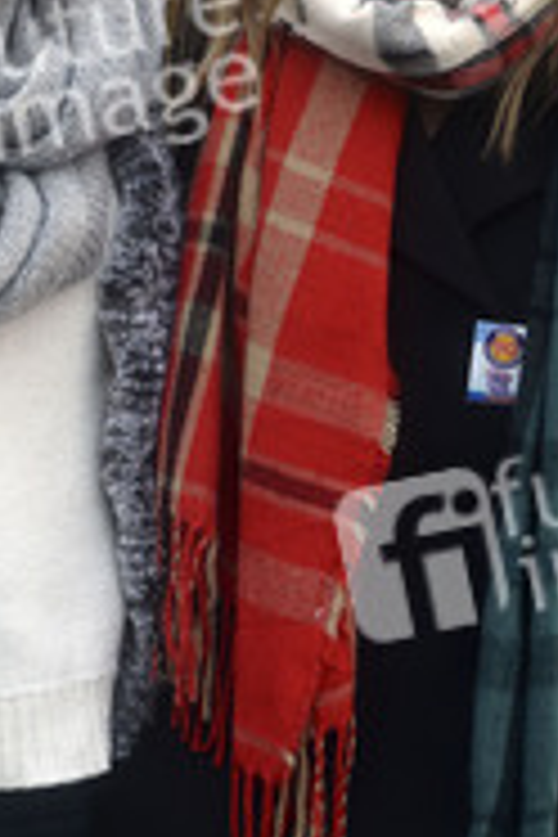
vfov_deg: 10.6
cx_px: 160
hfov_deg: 7.1
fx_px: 4510
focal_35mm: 194
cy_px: 310
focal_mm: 90
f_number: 2.8
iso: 500
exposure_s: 1/2000
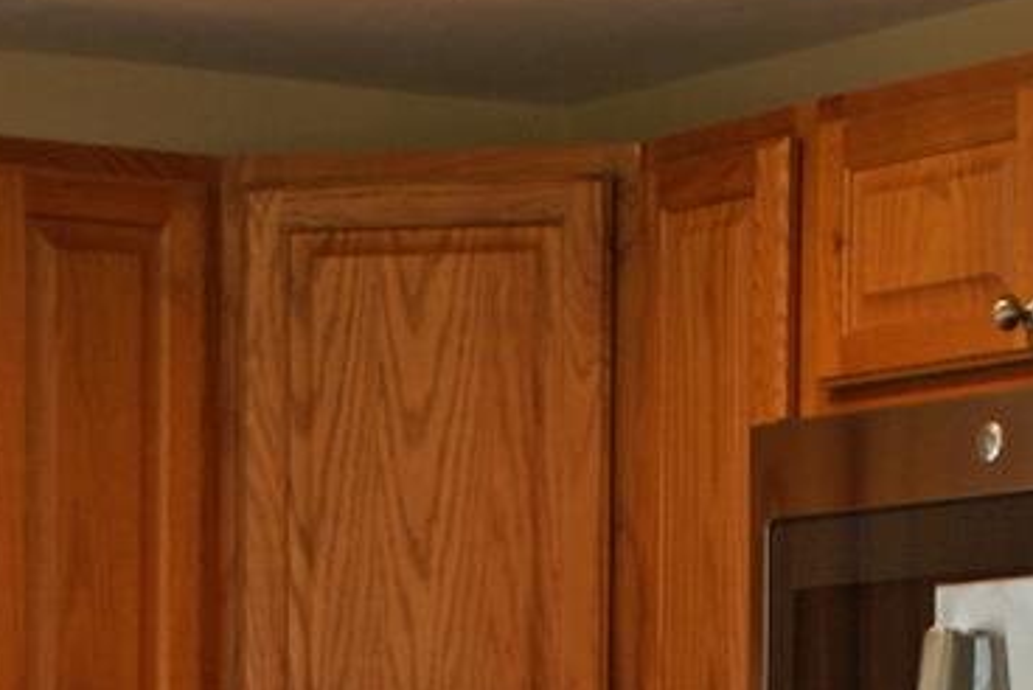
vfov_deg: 7.7
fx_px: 4910
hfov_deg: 12.0
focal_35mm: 171
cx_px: 424
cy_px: 1320
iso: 100
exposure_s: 1/50
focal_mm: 28
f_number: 2.8
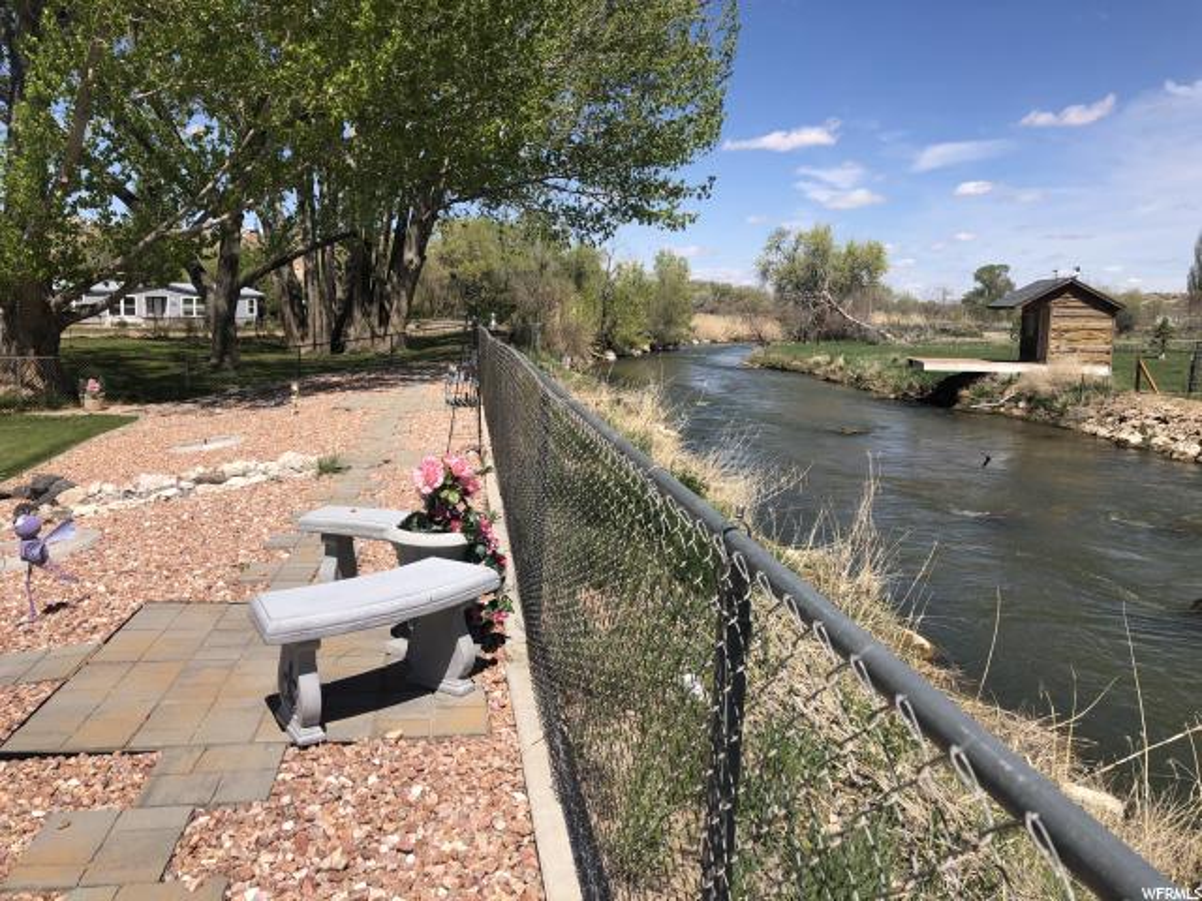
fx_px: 972
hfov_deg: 63.4
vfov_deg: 49.7
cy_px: 450
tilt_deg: -8.1
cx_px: 601
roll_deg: +1.5
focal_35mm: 28
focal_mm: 3.99
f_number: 1.8
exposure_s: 1/2825
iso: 25
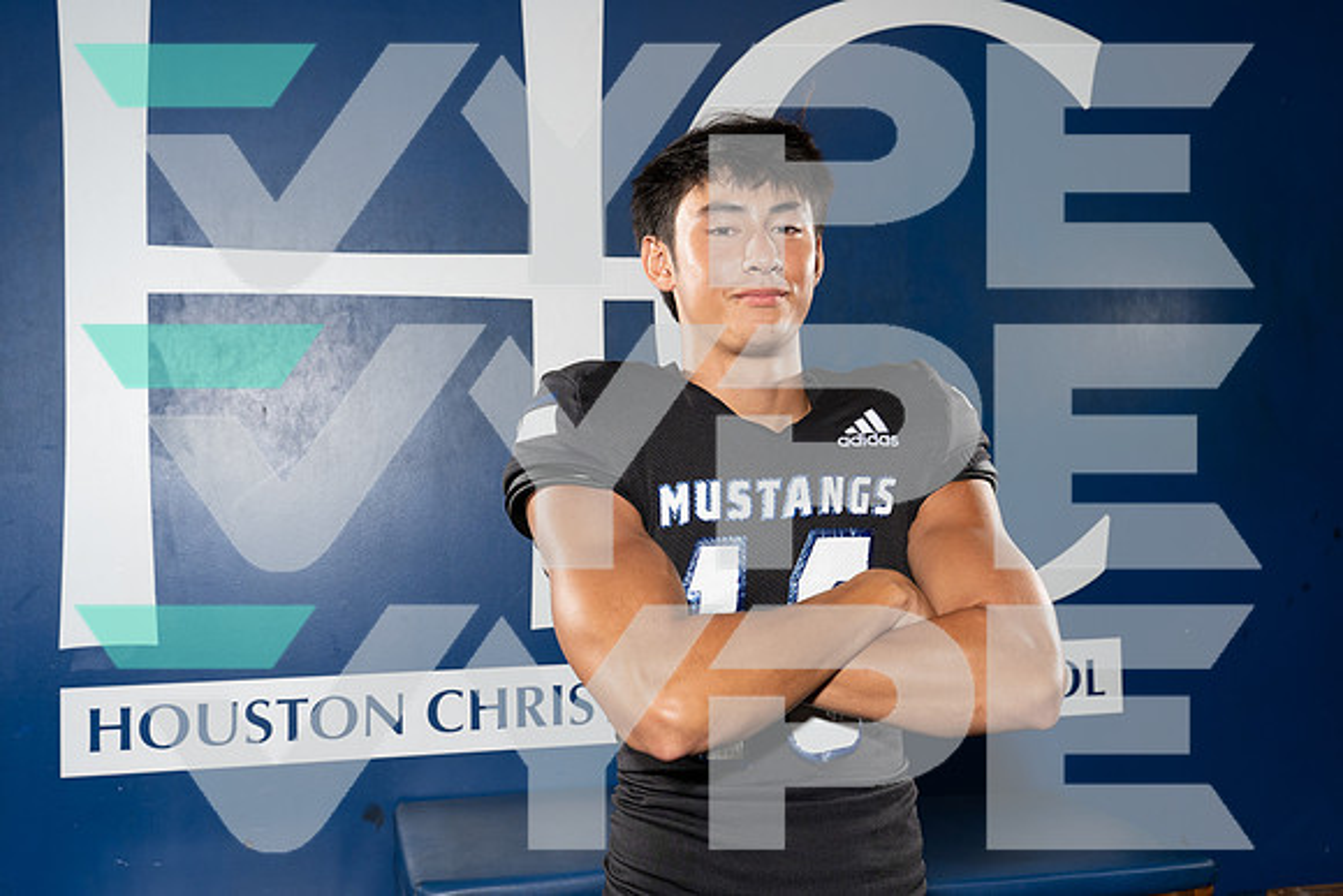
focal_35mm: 35
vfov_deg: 37.9
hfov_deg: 54.4
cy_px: 448
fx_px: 1306
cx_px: 672
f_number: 8
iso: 800
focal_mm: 35
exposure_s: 1/250
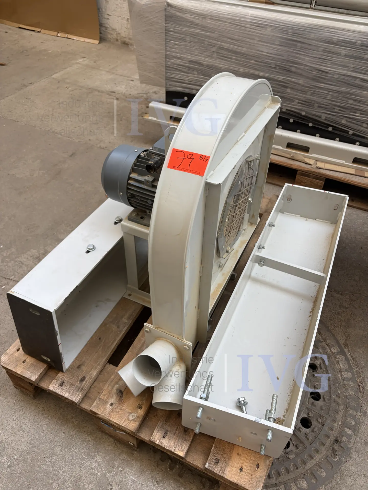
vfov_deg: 67.3
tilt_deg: -45.0
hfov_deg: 53.1
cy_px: 245
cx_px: 184
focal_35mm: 26
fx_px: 369
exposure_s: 1/121
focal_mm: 5.96
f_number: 1.6
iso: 80
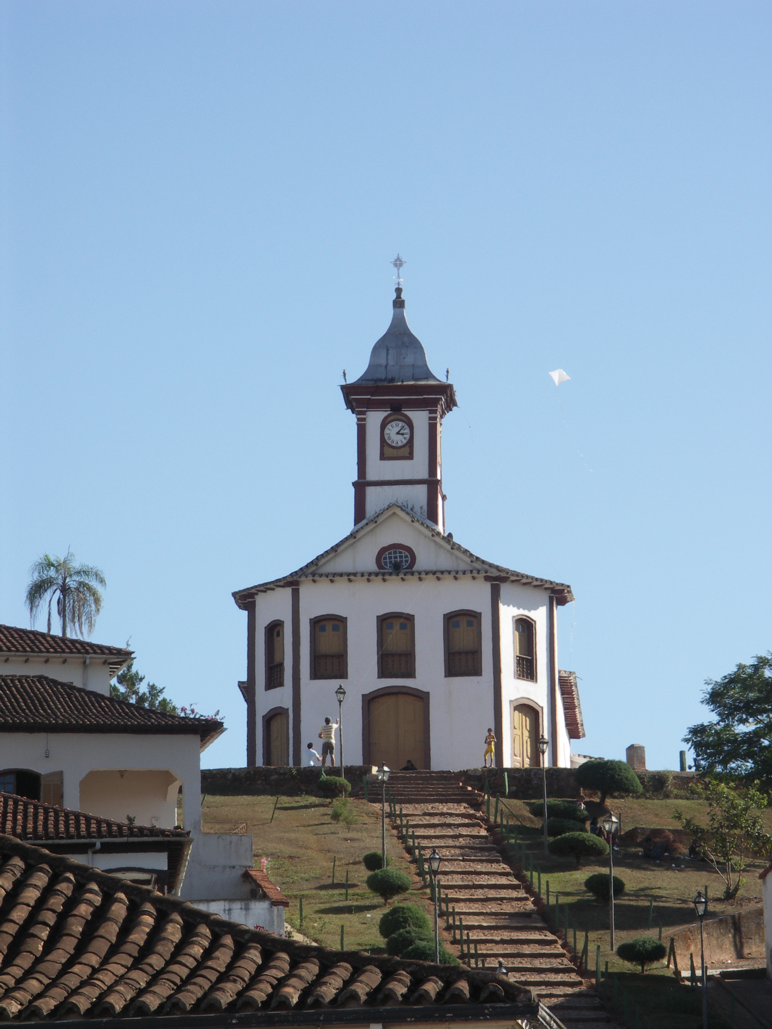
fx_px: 5947
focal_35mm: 200
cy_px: 514
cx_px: 386
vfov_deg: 9.9
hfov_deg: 7.4
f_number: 11
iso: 100
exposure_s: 1/100
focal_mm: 50.8
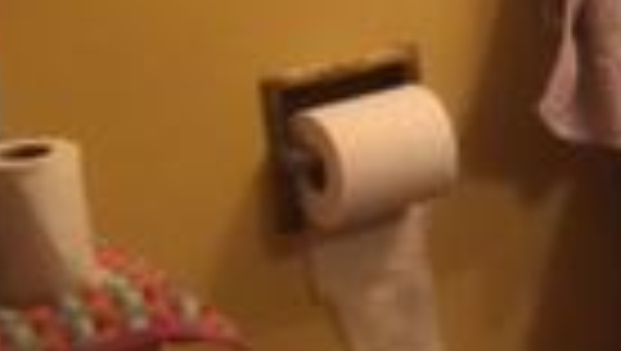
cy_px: 18
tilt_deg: -14.2
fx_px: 2407
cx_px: 1296
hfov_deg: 12.6
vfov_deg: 8.3
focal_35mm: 146
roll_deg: -0.6
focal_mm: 4.15
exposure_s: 1/15
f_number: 2.2
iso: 100
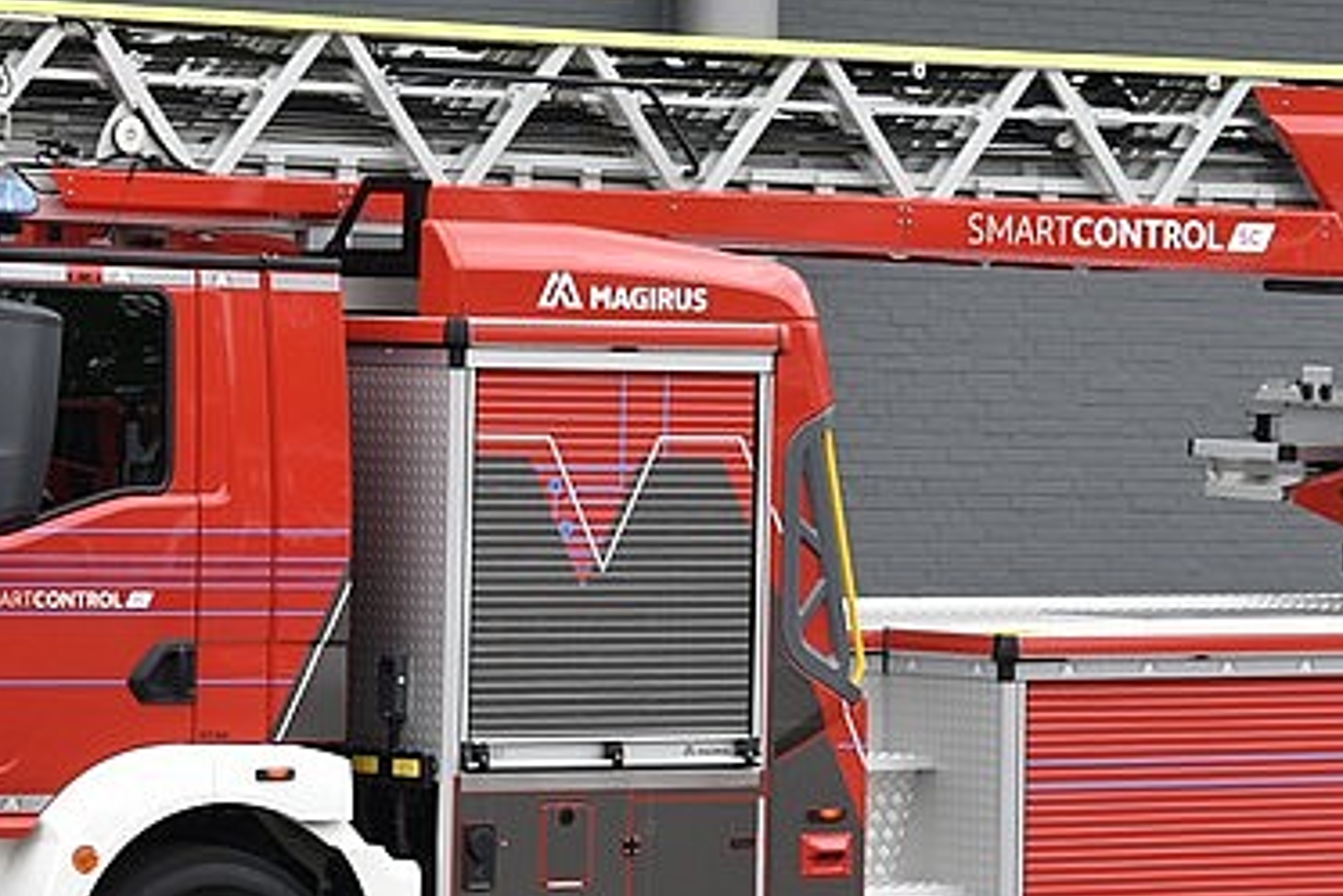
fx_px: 7650
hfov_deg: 10.0
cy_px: 371
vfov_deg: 6.7
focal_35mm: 205
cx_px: 641
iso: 400
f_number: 6.3
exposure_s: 1/160
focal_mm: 85
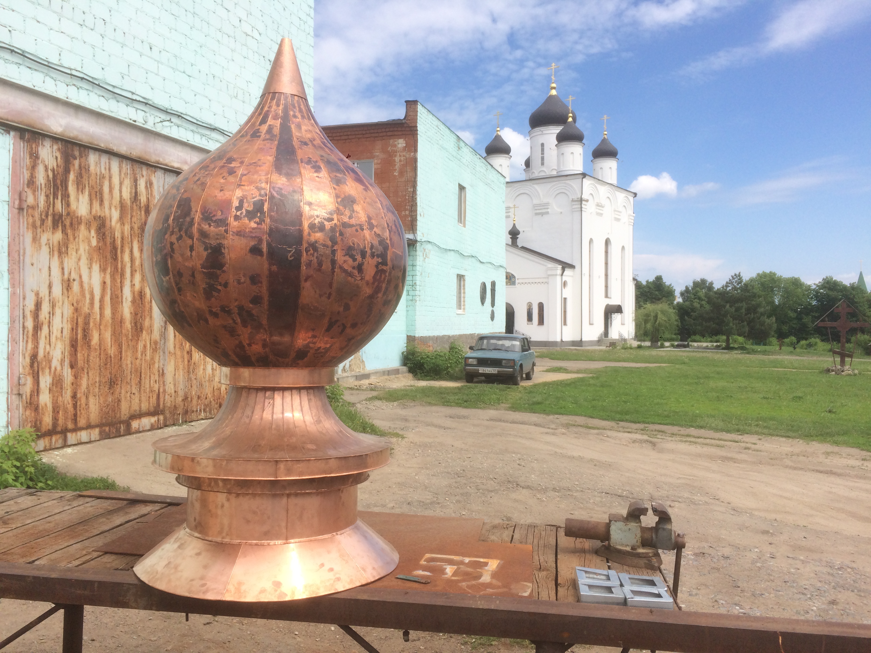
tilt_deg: -1.0
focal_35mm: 29
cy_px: 326
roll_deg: -0.4
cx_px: 436
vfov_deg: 48.2
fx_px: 730
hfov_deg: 61.7
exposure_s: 1/1866
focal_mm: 4.15
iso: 32
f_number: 2.2
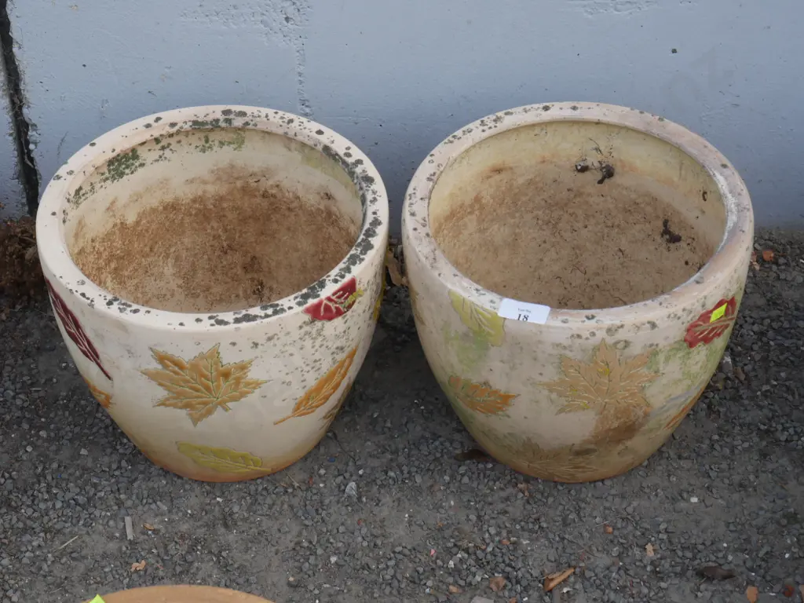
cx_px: 402
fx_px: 1951
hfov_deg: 23.3
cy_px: 302
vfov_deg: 17.6
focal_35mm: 84
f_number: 10
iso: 640
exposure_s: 1/100
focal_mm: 42
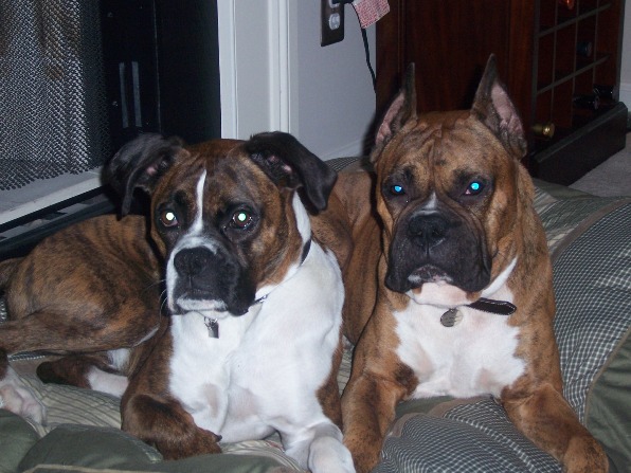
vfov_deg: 21.0
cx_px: 316
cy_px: 236
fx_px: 1276
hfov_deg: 27.8
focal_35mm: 70
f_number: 3.8
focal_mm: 12
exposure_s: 1/100
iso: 160
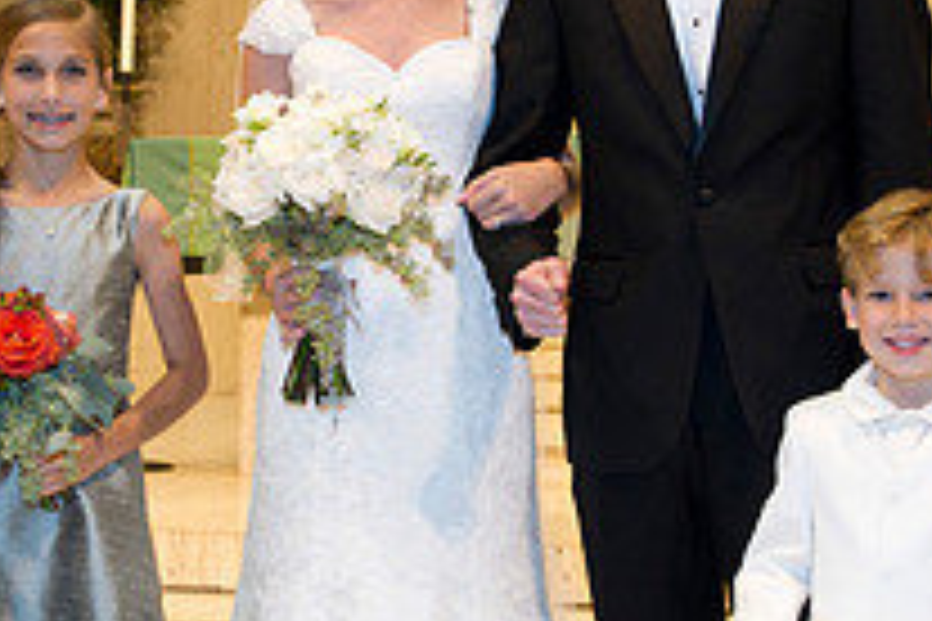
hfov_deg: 23.4
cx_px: 396
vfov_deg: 15.7
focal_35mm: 87
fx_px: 2252
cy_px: 346
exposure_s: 1/80
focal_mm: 31
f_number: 5
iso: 1600
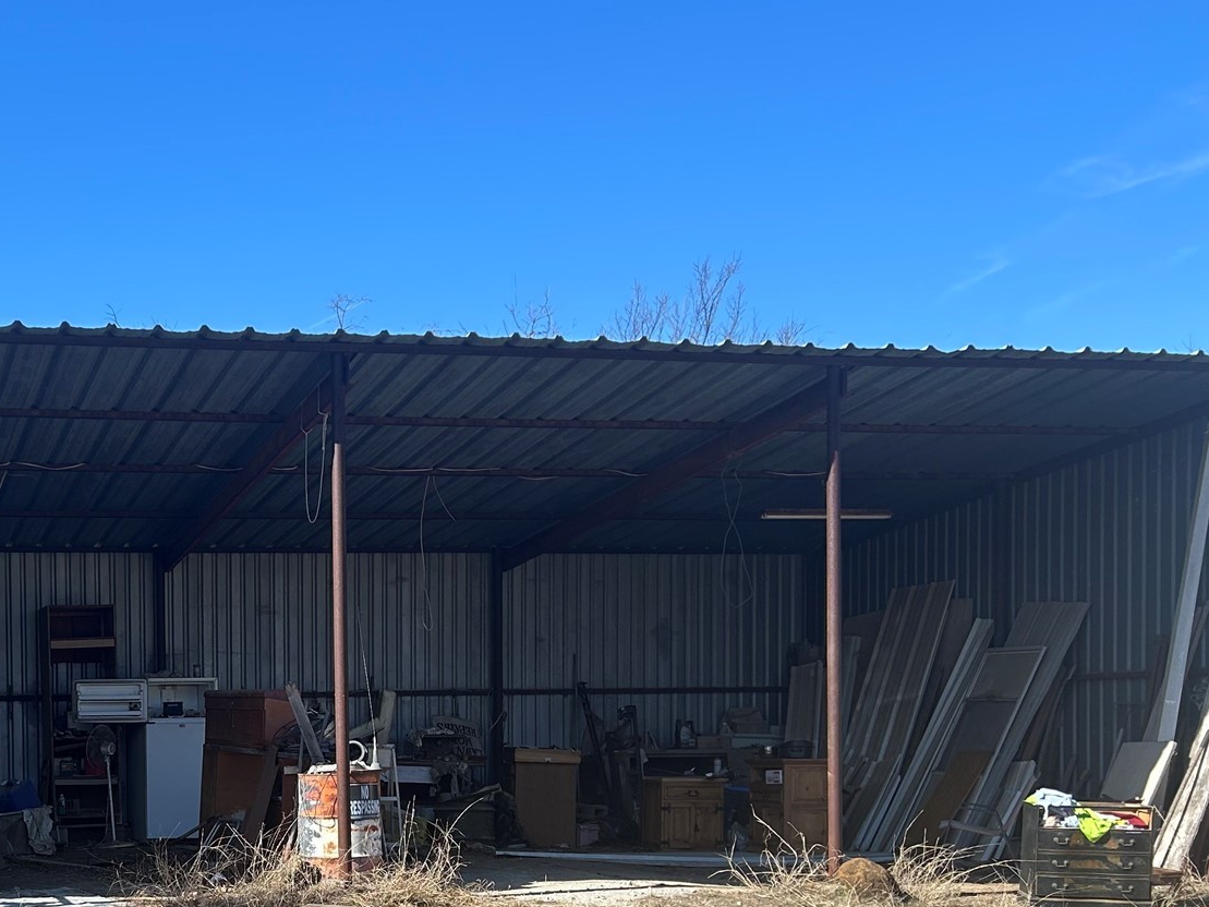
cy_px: 783
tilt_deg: -3.1
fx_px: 1677
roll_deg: +1.2
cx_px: 125
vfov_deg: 29.3
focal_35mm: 48
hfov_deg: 37.2
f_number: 1.5
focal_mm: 5.7
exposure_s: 1/1972
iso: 50
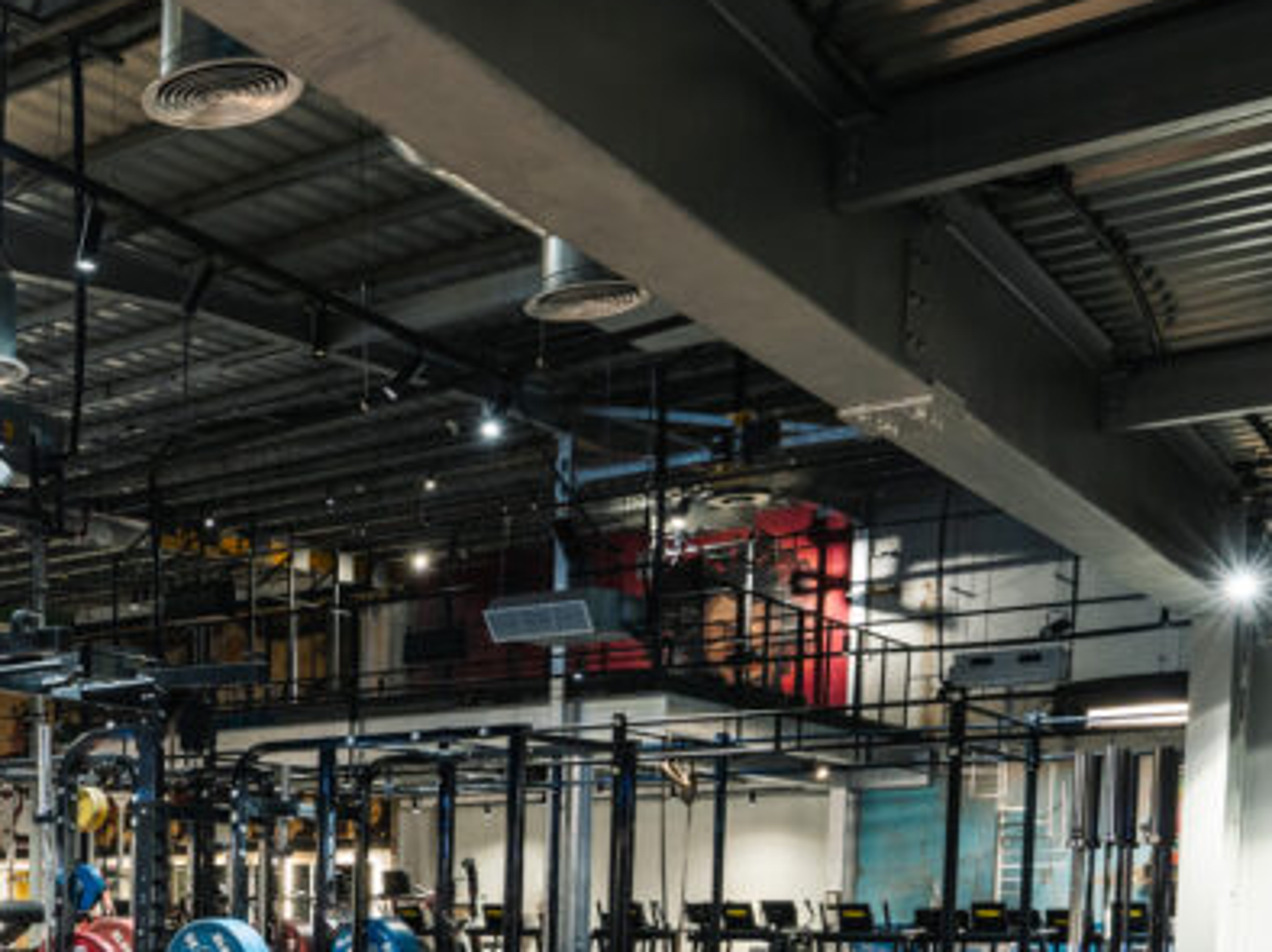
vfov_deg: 26.7
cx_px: -216
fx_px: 1836
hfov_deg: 32.3
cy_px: 1057
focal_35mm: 50
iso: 400
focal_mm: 20
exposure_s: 1/1.25
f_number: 7.1
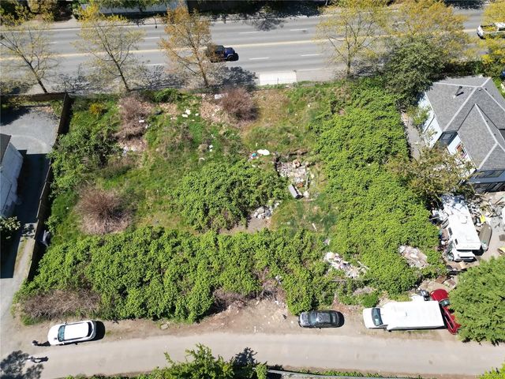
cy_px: 190
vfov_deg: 56.8
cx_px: 252
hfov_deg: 71.6
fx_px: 350
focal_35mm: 24
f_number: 1.7
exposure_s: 1/1600
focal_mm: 6.72
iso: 120
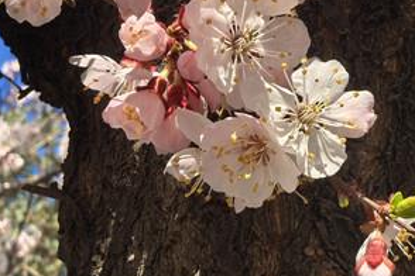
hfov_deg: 16.6
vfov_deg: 11.2
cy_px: -101
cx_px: 484
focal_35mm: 119
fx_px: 1372
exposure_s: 1/361
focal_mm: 6.98
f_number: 4
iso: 50
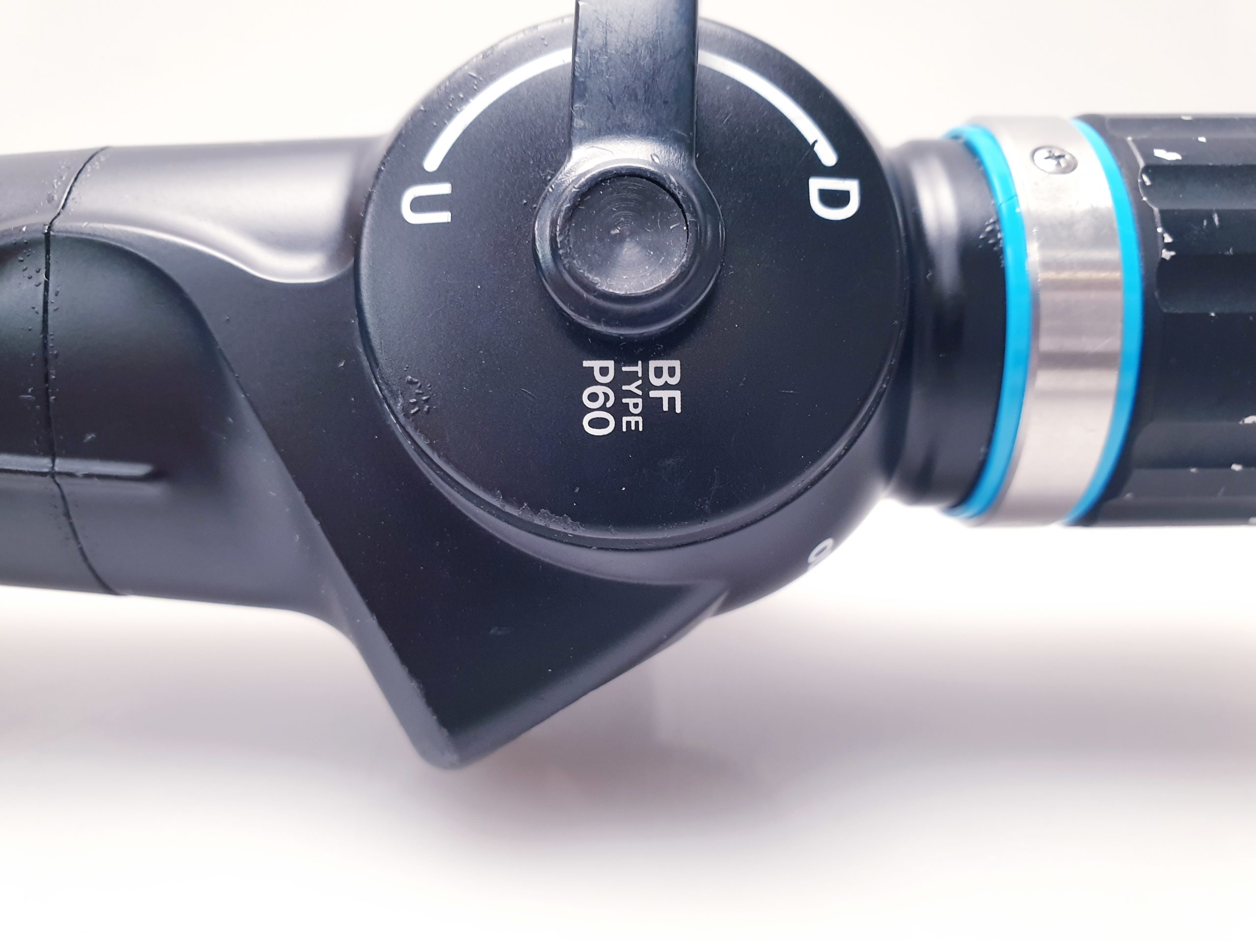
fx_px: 943
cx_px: 628
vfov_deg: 53.1
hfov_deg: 67.3
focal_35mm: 26
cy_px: 471
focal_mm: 4.3
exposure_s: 1/50
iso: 160
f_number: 2.4
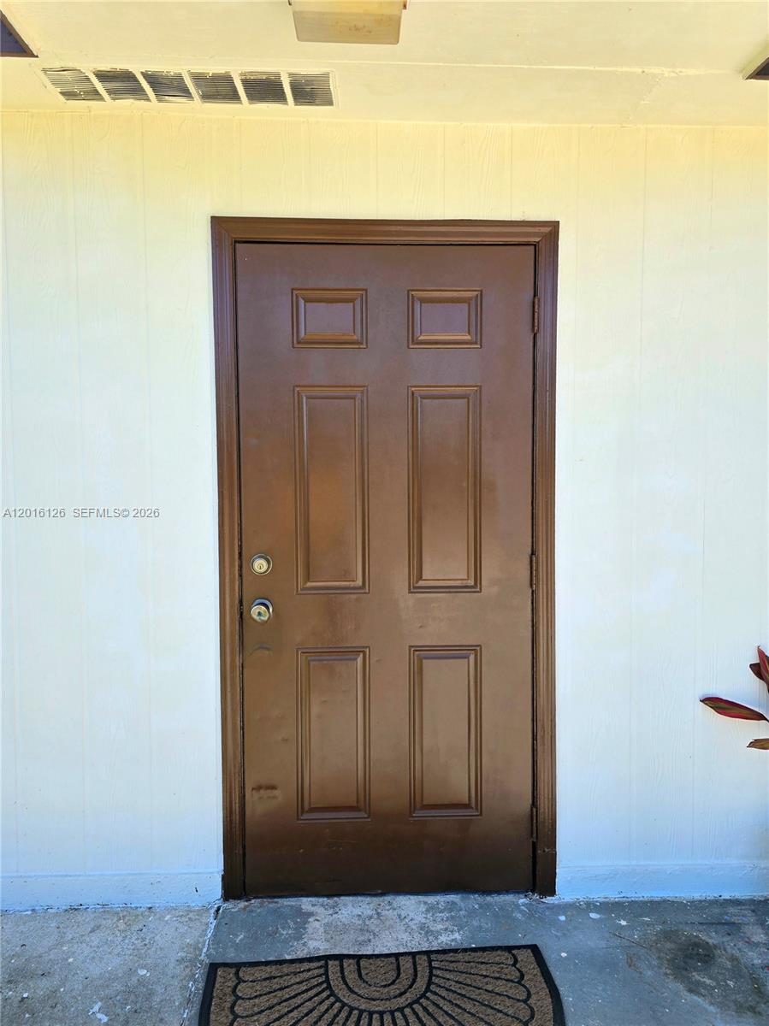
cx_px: 384
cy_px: 513
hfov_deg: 58.8
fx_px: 682
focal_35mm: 23
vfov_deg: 73.9
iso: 12
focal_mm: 6.3
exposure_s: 1/250
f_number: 1.7
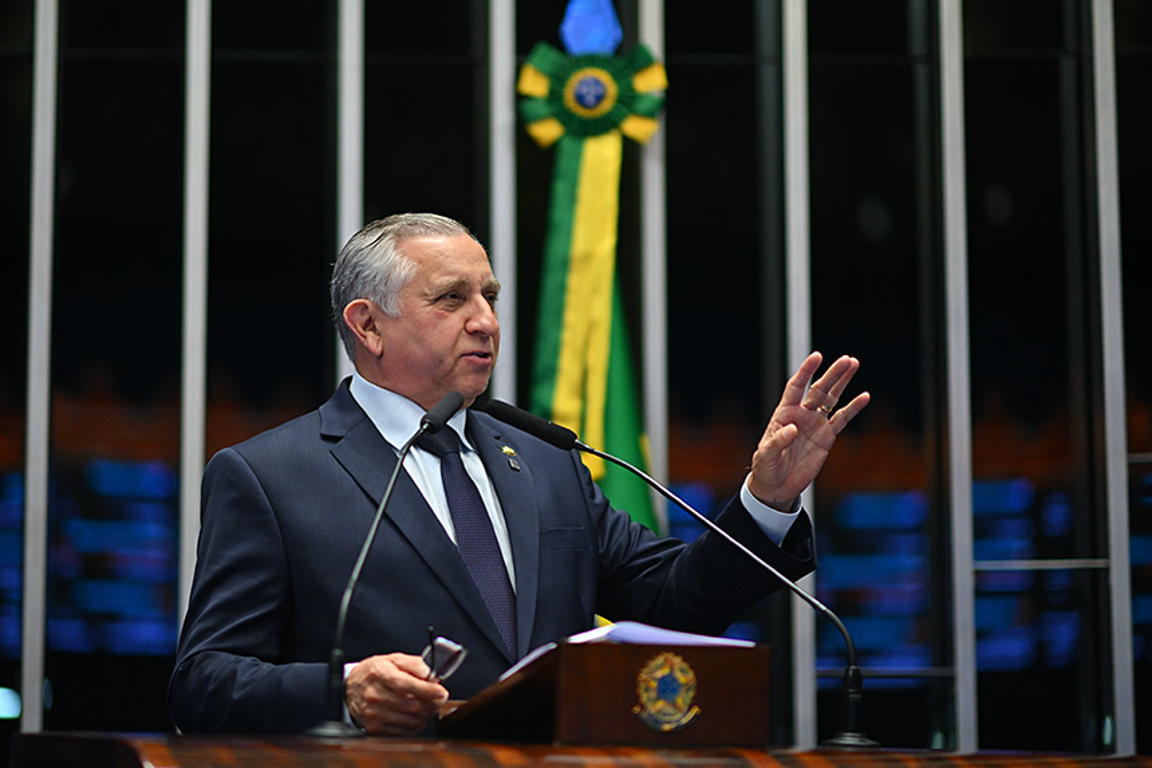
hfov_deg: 23.9
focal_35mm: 85
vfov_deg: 16.1
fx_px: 2719
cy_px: 384
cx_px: 576
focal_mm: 85
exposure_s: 1/320
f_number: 1.4
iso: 1000
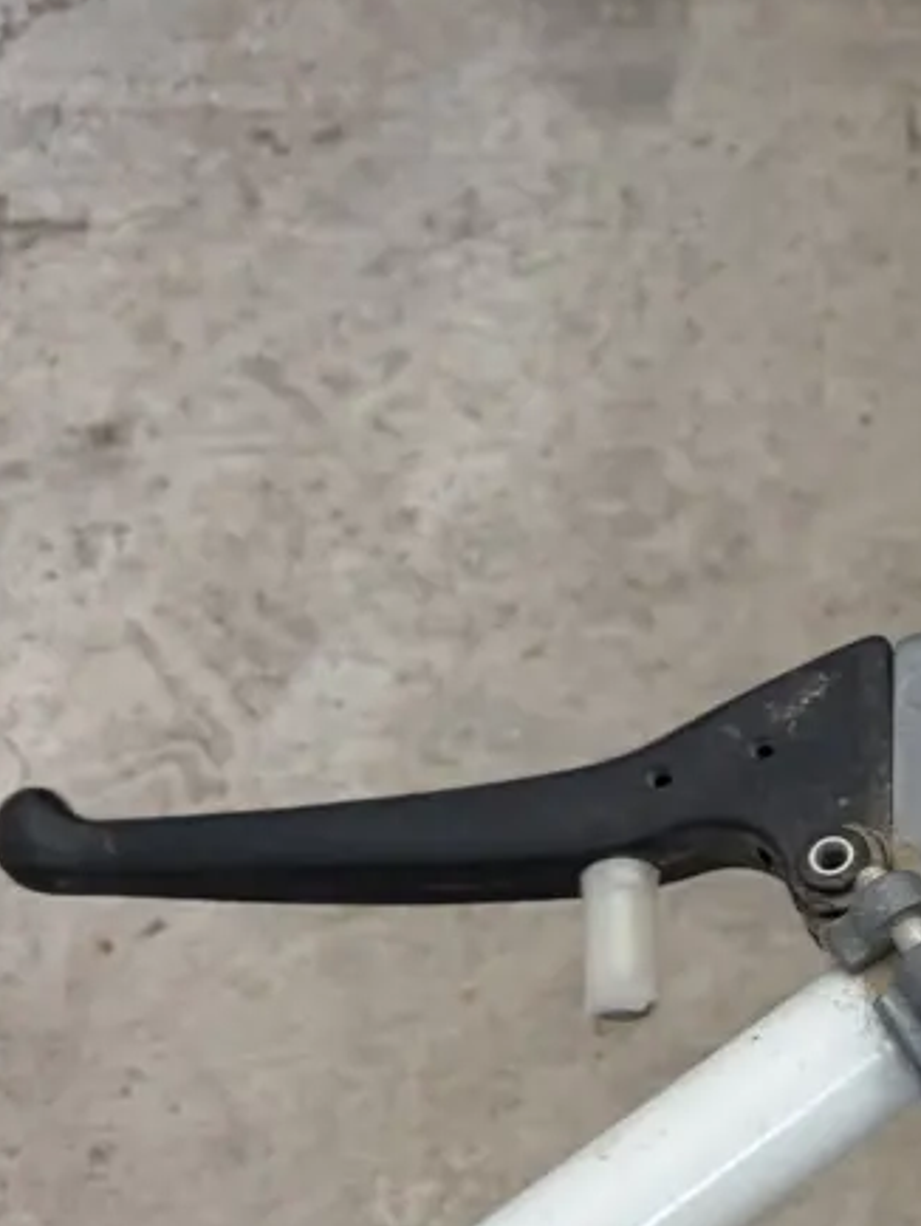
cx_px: 1995
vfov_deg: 17.1
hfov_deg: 11.3
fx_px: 4076
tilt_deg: -57.7
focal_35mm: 115
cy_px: 599
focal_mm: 5.96
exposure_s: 1/81
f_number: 1.6
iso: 125
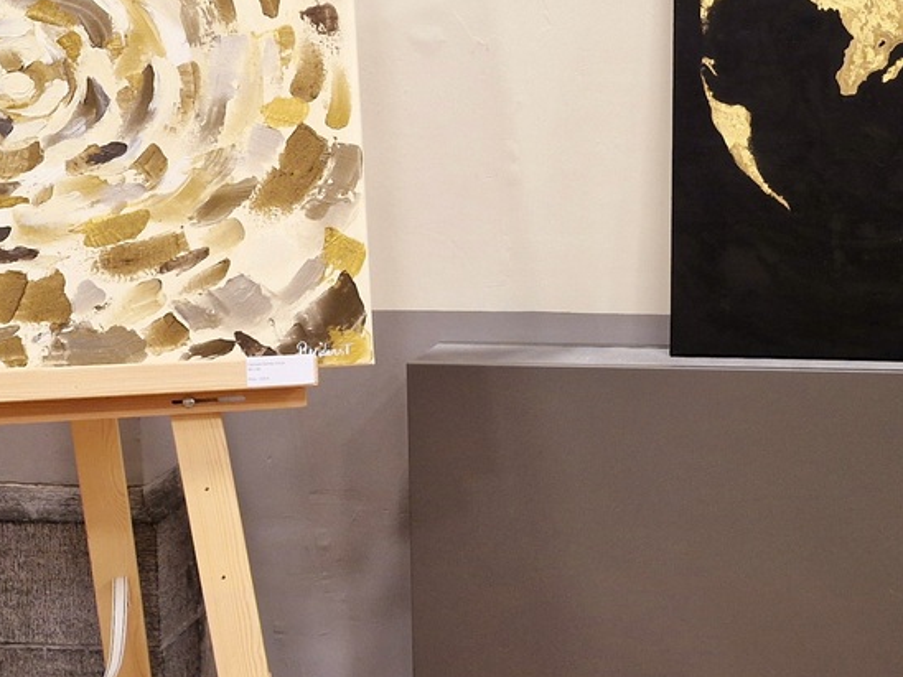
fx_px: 1643
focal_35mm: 63
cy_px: 317
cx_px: 770
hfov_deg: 29.7
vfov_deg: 23.3
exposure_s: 1/100
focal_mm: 5.54
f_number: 1.8
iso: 50
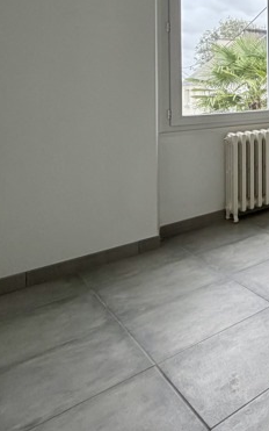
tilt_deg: +0.2
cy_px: 85
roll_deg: +1.7
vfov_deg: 55.4
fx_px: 375
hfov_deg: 24.3
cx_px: 452
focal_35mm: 32
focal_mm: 2.22
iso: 125
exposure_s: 1/121
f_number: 2.2
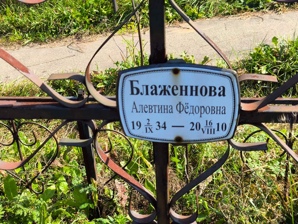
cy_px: 112
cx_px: 149
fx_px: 431
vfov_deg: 29.1
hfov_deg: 38.2
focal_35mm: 50
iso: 50
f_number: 1.7
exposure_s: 1/450
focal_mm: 4.71
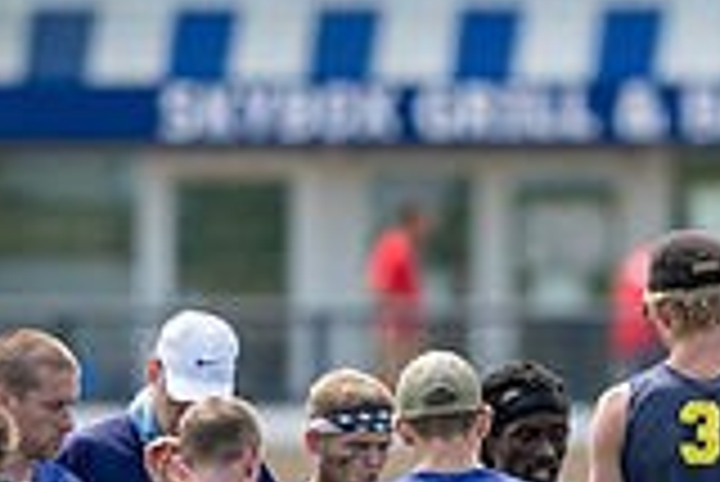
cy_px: 566
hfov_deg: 1.1
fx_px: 38854
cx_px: 609
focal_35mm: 1941
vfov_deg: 0.7
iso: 200
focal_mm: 300
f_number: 2.8
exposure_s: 1/3200
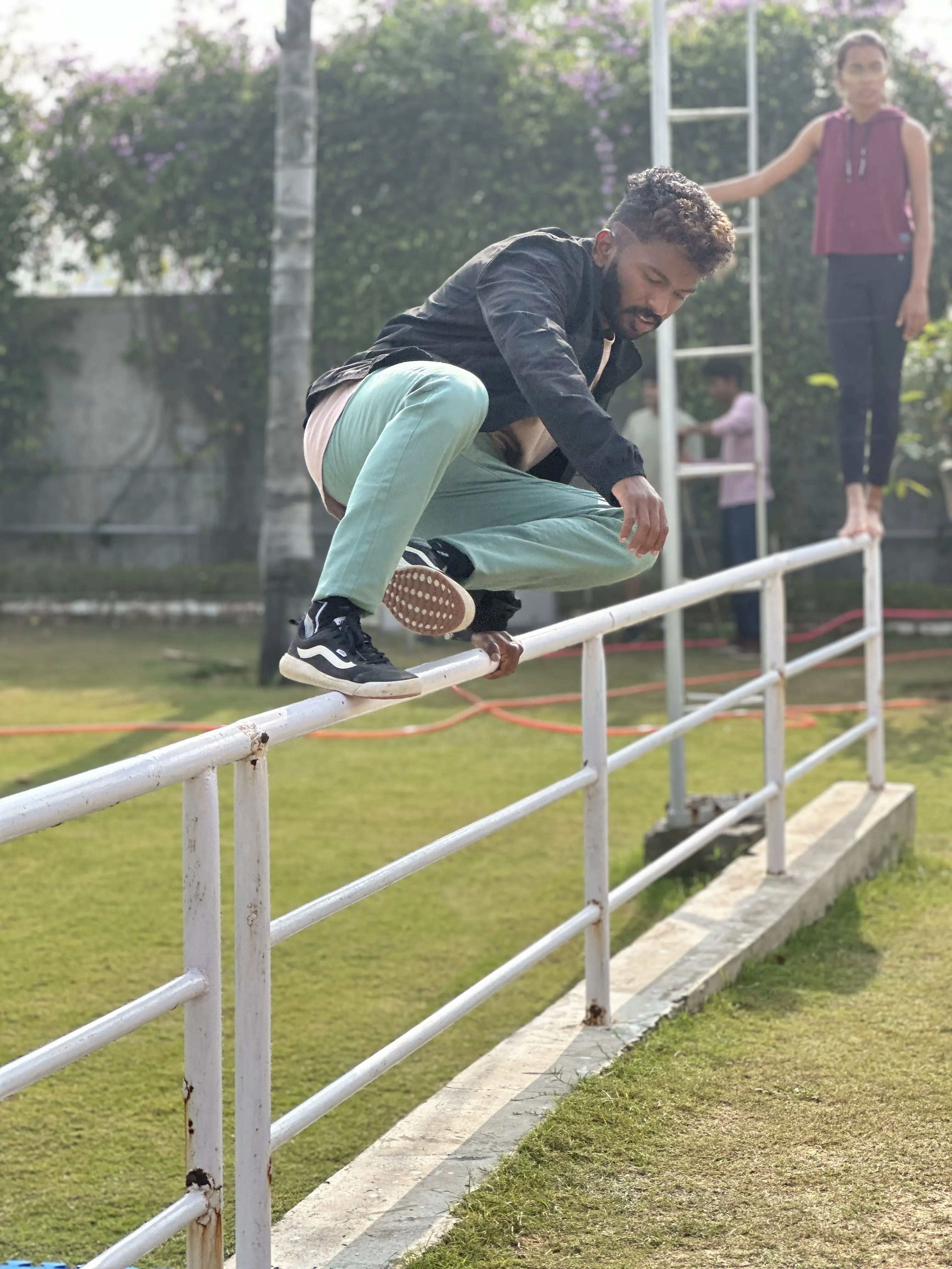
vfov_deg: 25.3
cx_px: 476
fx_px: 2824
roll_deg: -0.2
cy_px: 634
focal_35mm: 77
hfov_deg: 19.1
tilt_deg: -5.1
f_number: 2.8
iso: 32
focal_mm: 9
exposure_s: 1/350
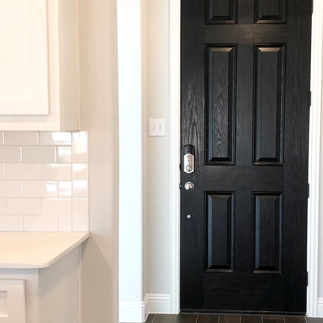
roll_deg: -1.4
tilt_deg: -4.6
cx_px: 190
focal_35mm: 62
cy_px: 176
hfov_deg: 27.7
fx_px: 655
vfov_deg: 27.7
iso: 32
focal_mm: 3.99
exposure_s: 1/30
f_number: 1.8
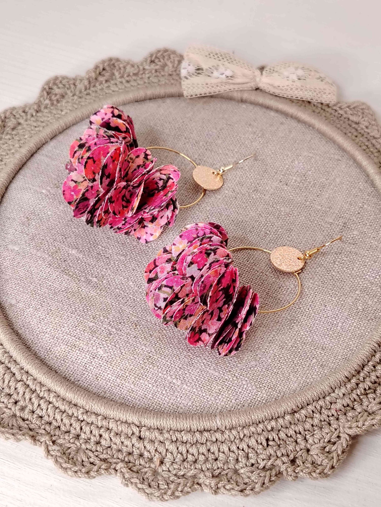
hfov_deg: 29.7
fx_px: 719
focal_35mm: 49
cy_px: 254
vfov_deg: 38.9
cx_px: 190
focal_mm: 5.25
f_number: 1.75
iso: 363
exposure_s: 1/100
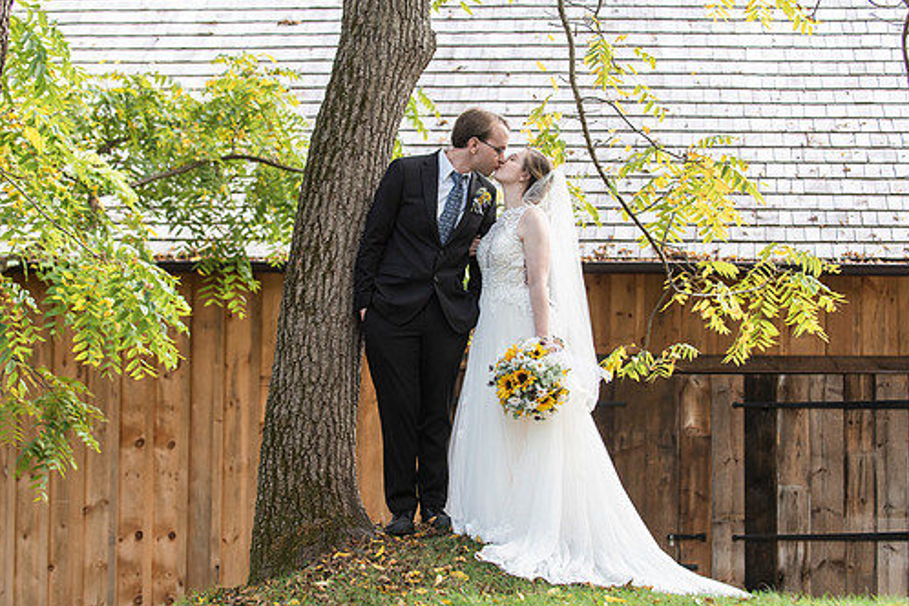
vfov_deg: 15.4
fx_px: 2247
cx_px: 451
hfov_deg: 22.9
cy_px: 248
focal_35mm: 89
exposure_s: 1/320
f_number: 3.5
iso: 400
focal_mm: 70
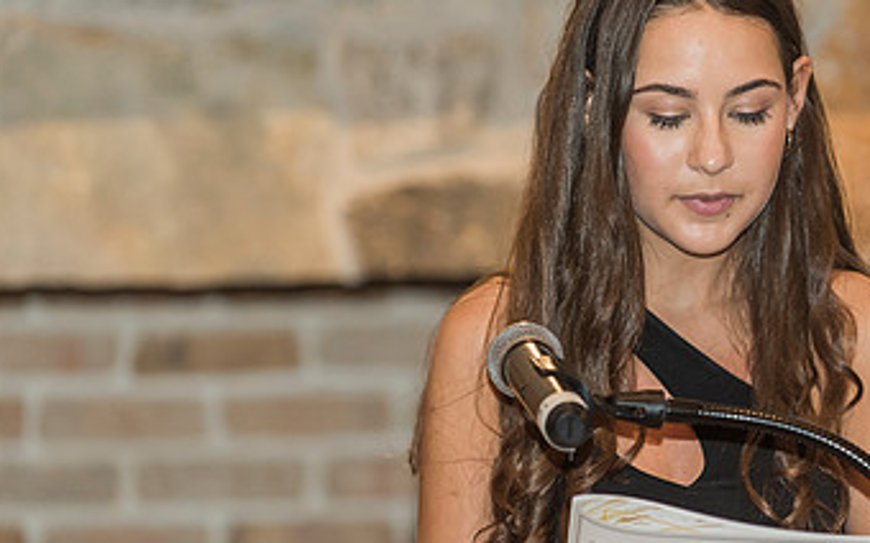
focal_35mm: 320
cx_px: 689
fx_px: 7582
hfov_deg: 6.6
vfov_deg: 4.1
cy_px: 278
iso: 800
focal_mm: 175
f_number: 2.8
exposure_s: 1/125
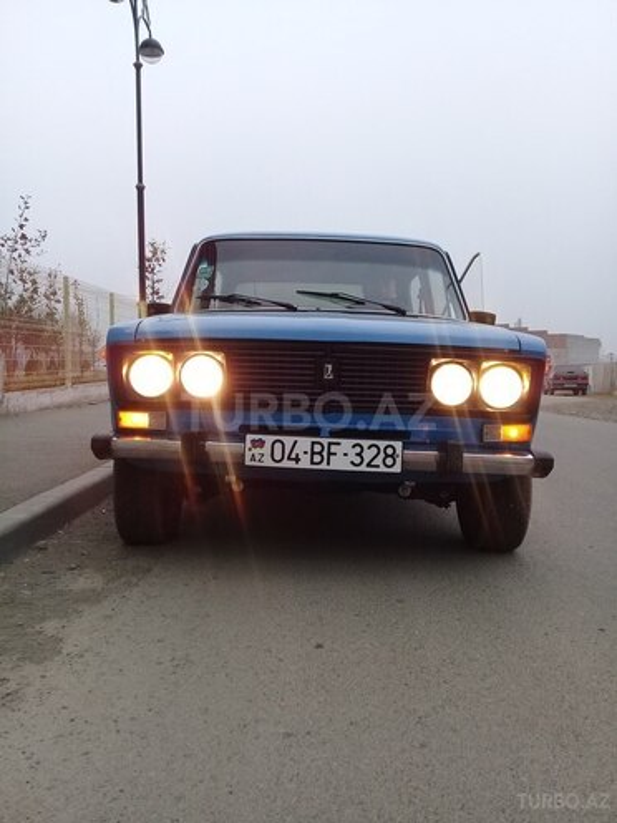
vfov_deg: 58.4
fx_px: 737
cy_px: 412
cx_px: 308
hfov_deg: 45.4
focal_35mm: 31
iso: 50
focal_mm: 3.3
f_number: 2.2
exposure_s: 1/150
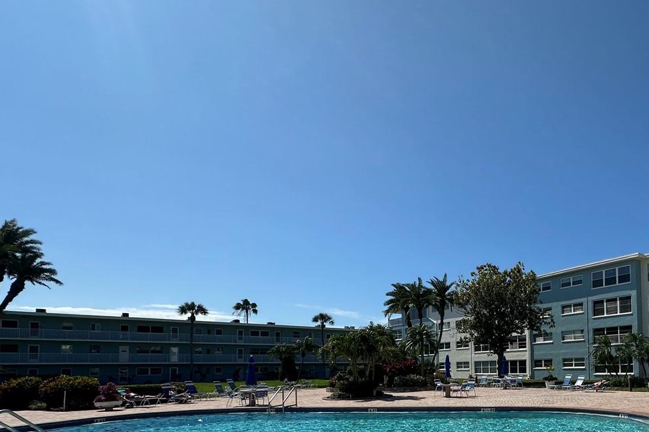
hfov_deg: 69.1
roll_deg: +0.6
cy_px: 349
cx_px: 485
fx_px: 433
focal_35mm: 24
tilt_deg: +2.2
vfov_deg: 49.8
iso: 40
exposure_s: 1/3509
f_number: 2.2
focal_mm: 2.22
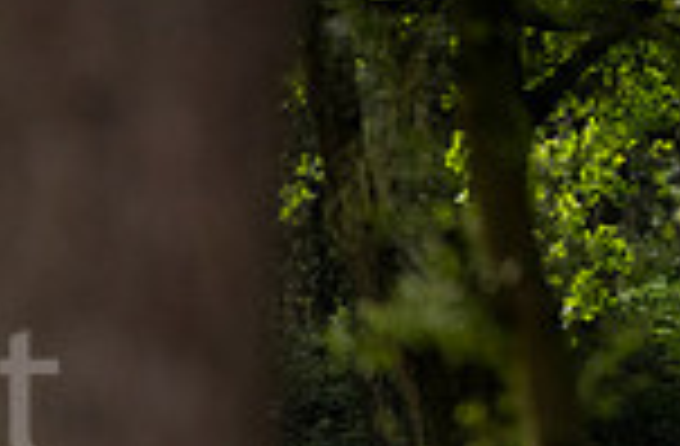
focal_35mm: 784
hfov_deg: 2.6
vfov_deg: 1.7
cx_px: -193
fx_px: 14733
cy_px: 710
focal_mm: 200
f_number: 2.8
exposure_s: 1/2000
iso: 1250
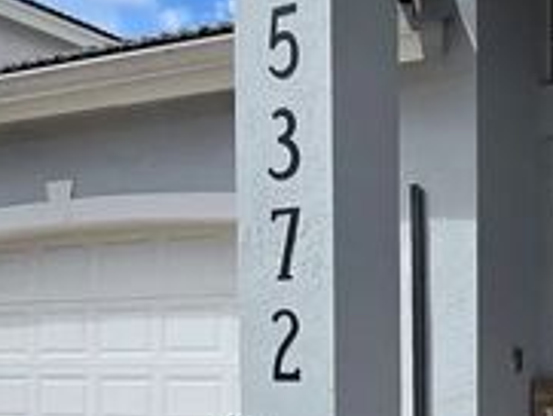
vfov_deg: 30.3
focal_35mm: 46
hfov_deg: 36.4
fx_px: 735
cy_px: 364
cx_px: 571
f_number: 2.2
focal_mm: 2.2
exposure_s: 1/2265
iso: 50
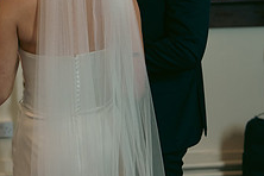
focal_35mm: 136
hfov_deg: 15.0
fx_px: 997
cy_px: -5
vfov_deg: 10.0
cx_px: 45
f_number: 3.5
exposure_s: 1/200
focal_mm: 52
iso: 1250
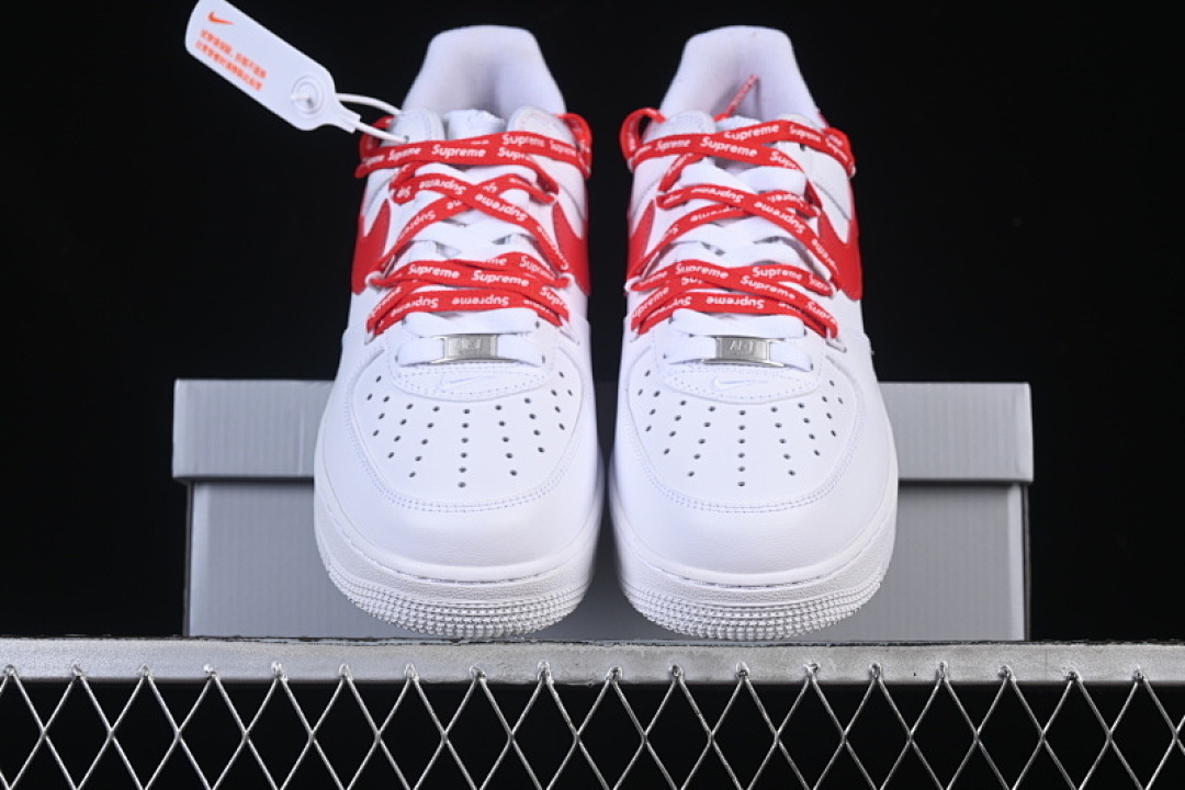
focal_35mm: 75
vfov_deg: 18.2
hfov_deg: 27.0
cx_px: 592
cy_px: 395
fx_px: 2469
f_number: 8
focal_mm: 50
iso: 160
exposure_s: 1/100
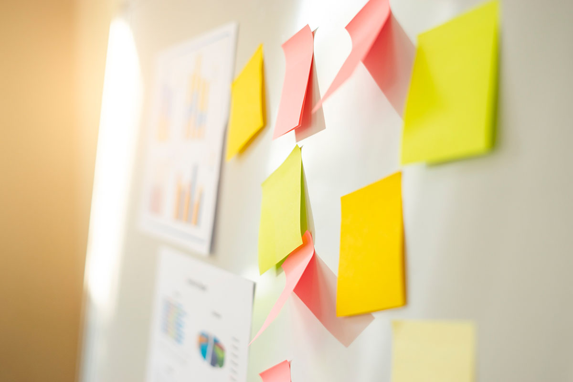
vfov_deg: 27.0
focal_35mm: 50
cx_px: 286
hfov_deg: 39.6
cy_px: 191
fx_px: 796
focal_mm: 50
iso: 400
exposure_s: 1/400
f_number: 2.5
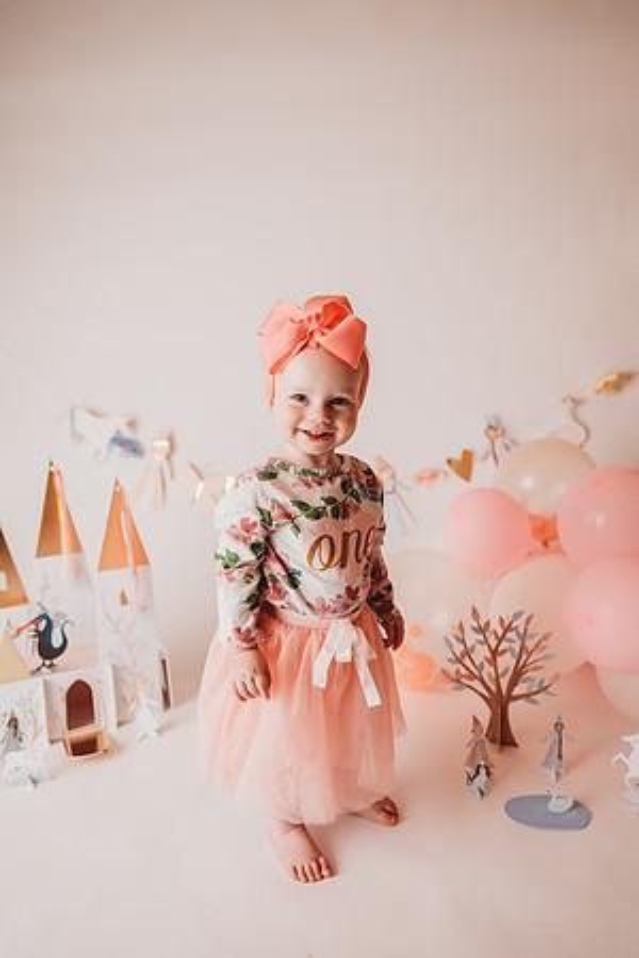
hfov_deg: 53.1
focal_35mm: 24
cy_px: 479
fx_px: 639
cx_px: 320
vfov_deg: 73.7
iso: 100
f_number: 2.8
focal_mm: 24
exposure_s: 1/160
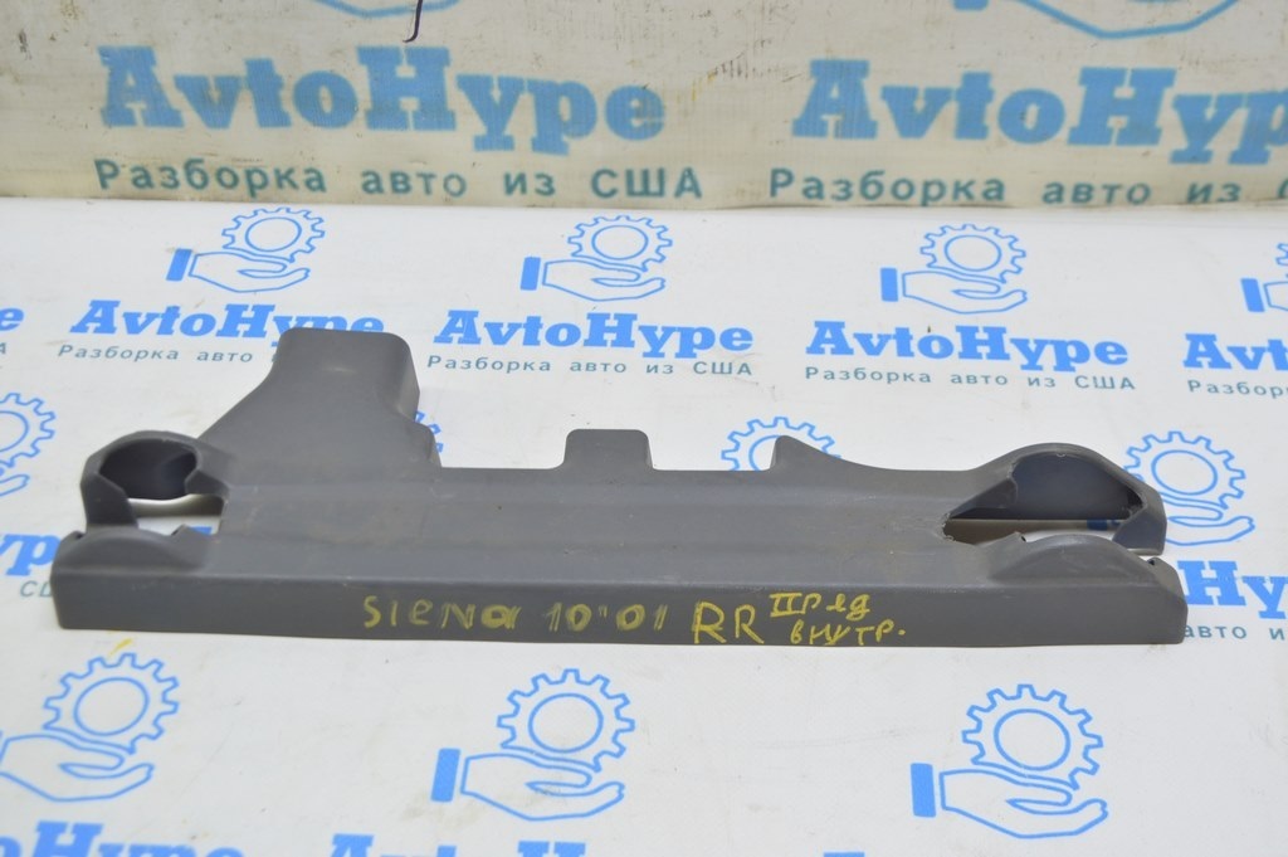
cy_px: 428
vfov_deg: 28.0
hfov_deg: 41.1
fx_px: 1716
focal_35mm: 48
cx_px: 644
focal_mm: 32
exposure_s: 1/20
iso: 400
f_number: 5.6
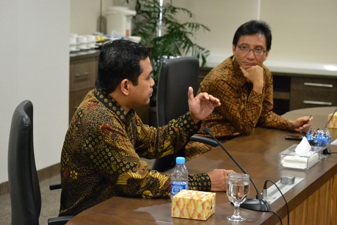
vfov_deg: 14.0
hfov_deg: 20.9
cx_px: 168
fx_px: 913
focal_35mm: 98
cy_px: 112
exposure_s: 1/40
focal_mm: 65
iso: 3200
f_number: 4.5
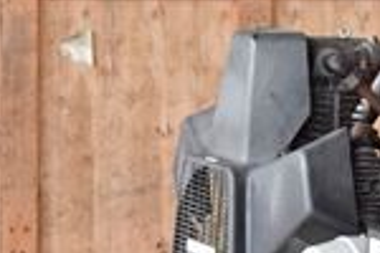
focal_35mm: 350
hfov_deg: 5.9
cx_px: 380
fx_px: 3694
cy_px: 377
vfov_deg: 3.9
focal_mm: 70
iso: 1250
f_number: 6.3
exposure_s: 1/320
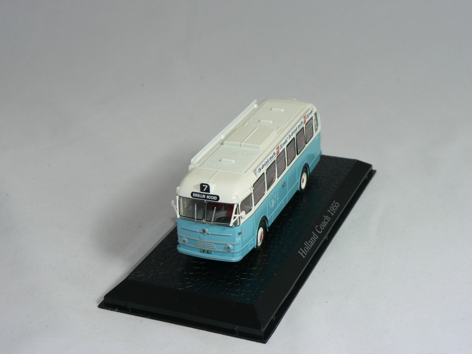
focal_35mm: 68
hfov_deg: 28.6
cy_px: 177
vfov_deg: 21.6
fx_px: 927
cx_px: 236
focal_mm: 11.4
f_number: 3.2
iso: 80
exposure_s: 1/60
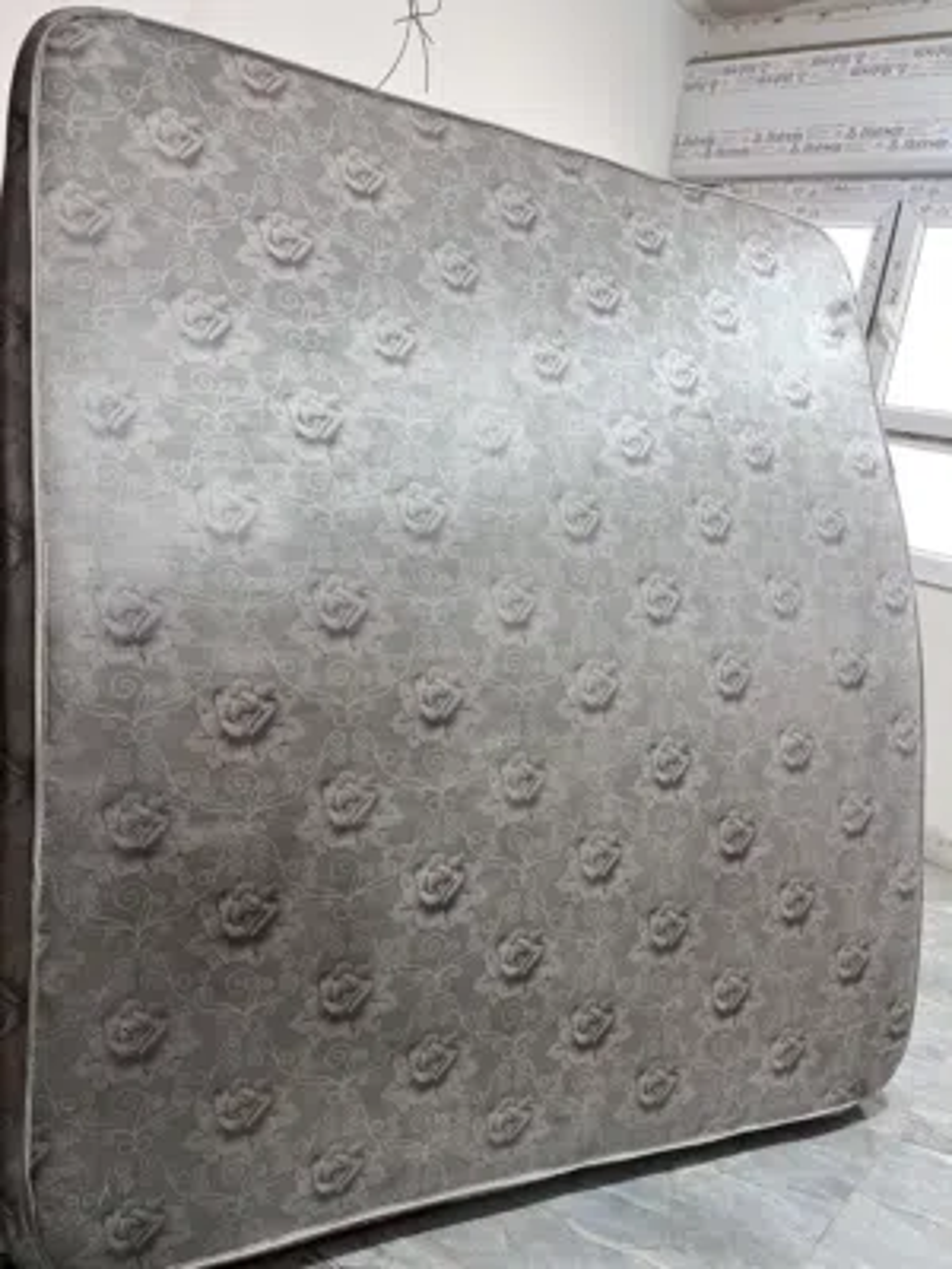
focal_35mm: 26
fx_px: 953
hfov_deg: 53.1
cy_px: 634
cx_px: 476
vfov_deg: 67.3
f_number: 1.5
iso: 125
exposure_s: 1/74
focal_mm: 5.7
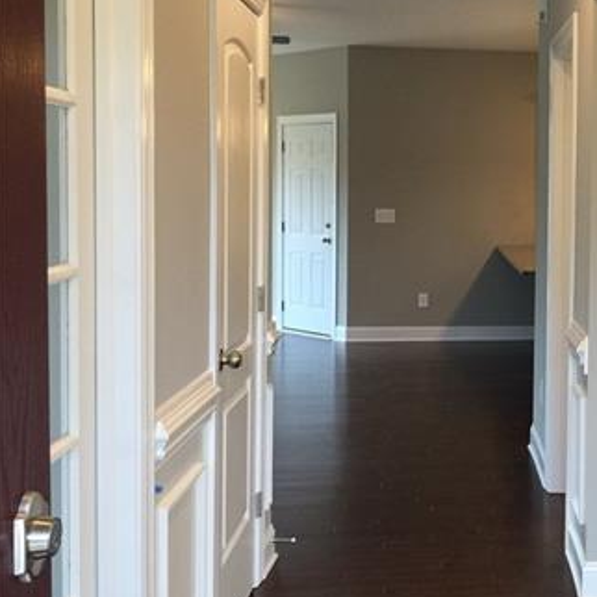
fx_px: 995
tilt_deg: -0.7
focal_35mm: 51
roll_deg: -1.2
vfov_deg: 33.2
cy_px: 222
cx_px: 588
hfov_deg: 31.1
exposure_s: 1/30
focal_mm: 4.15
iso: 50
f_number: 2.2
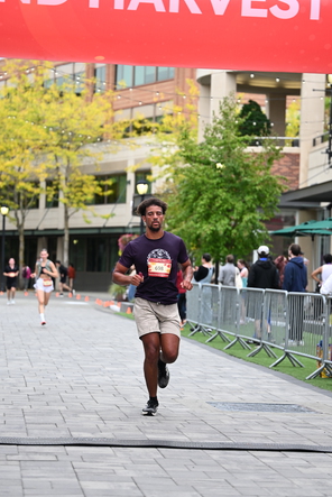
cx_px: 190
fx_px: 1423
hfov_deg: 13.3
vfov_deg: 19.8
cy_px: 219
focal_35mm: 103
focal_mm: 83
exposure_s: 1/2000
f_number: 2.8
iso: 640
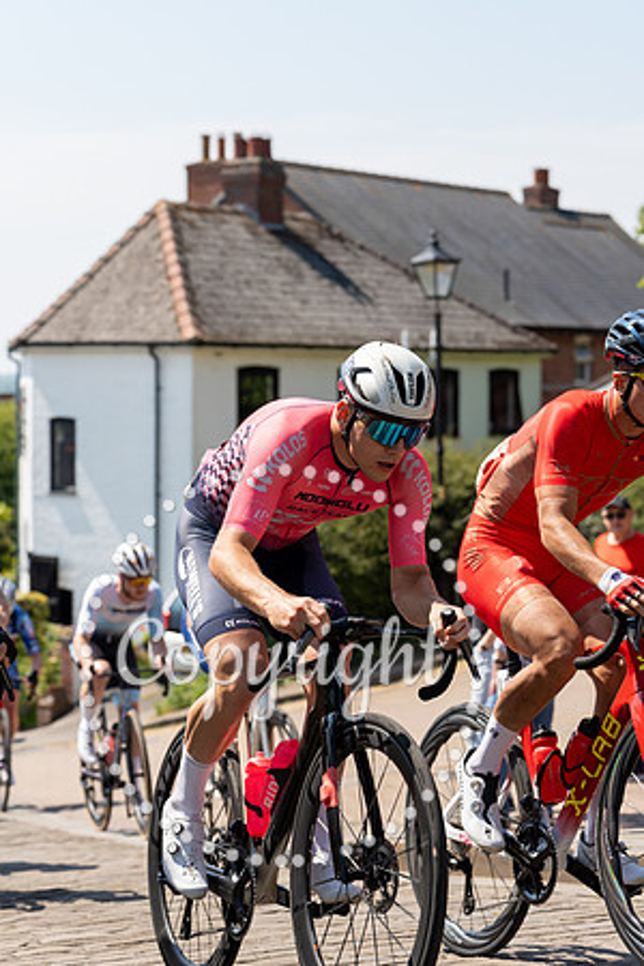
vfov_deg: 23.9
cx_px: 322
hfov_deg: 16.1
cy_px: 483
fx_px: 2281
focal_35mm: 85
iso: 160
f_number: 4.5
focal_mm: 85
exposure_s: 1/800
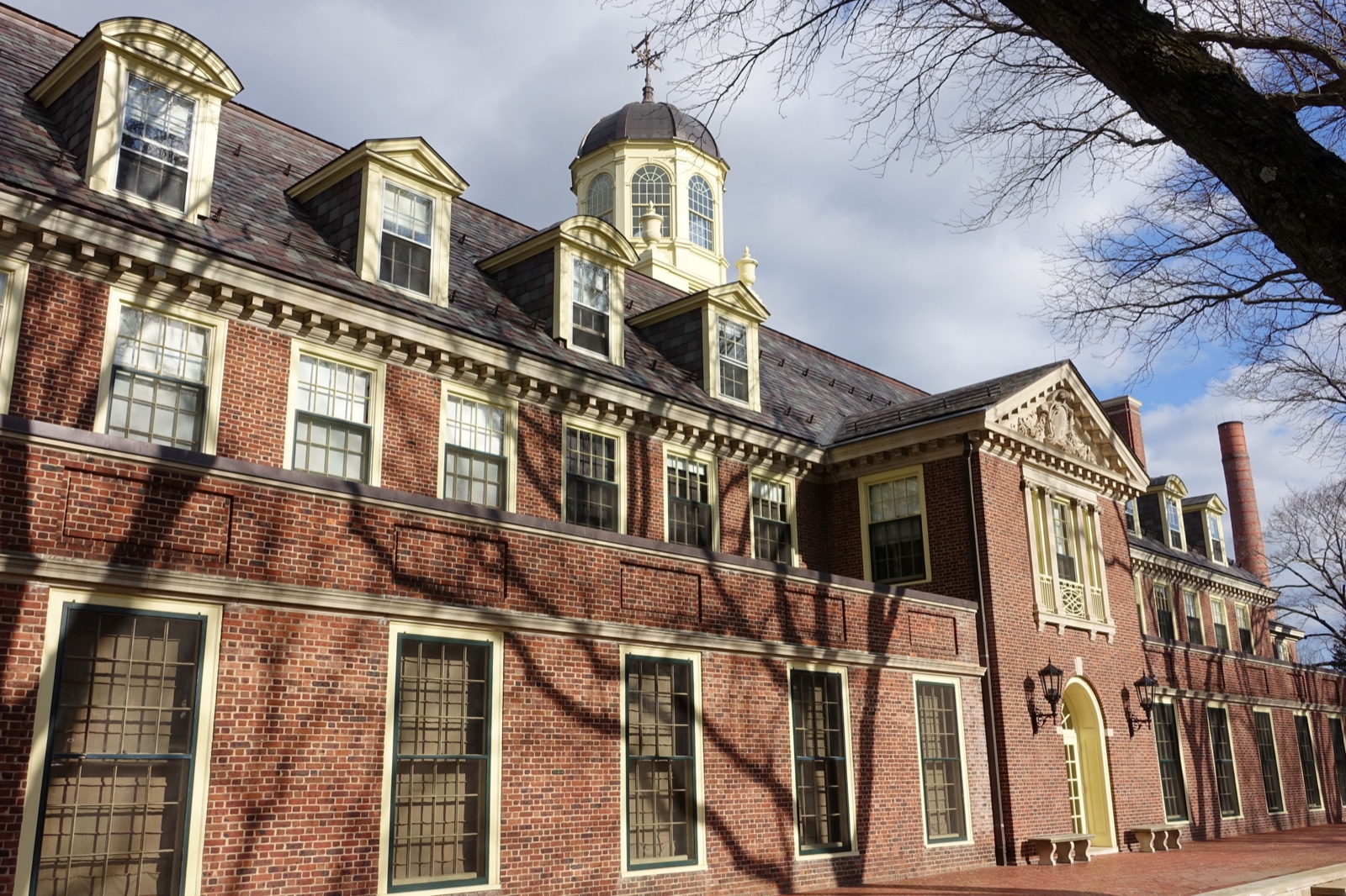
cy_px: 448
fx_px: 1159
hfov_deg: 60.3
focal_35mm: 31
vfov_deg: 42.3
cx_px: 673
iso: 125
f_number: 5.6
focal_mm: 11.33
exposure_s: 1/640
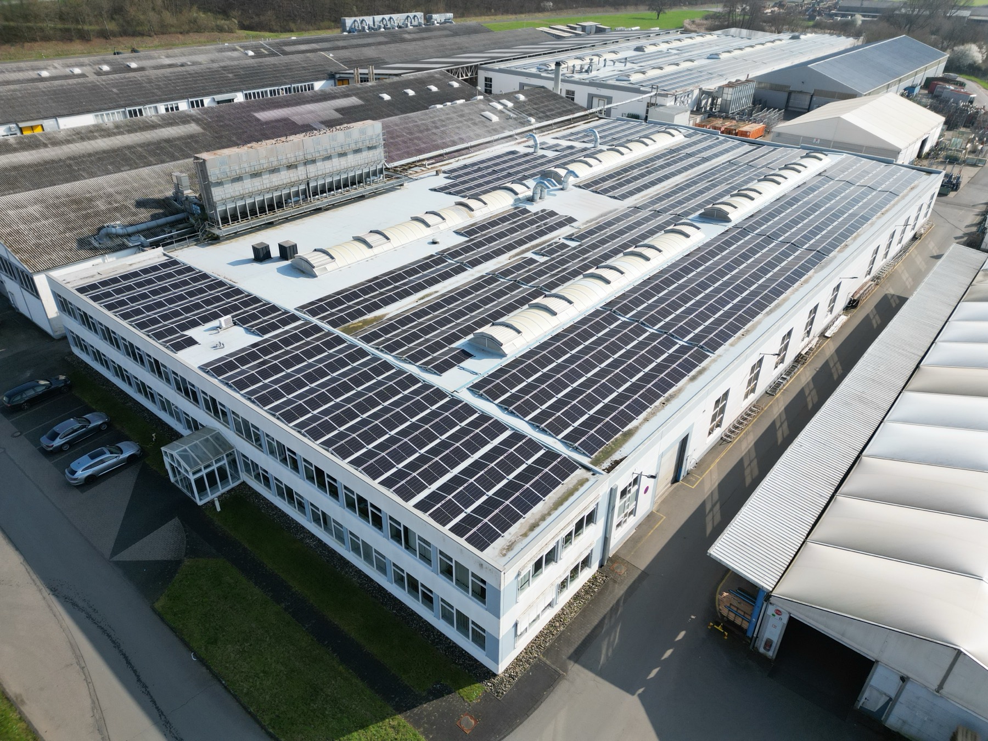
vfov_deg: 56.8
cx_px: 494
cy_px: 370
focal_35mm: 24
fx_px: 685
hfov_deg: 71.6
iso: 150
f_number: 1.7
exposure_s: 1/3000
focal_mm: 6.72
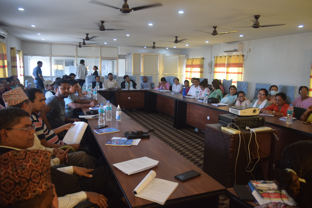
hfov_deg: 67.4
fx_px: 234
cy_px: 104
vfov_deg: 48.0
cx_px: 156
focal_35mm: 27
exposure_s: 1/60
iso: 800
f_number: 3.5
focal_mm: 18
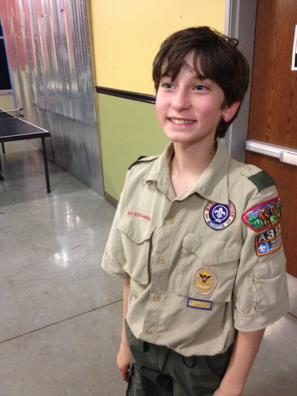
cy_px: 198
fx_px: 400
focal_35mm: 35
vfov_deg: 52.6
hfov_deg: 40.7
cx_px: 148
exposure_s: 1/20
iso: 320
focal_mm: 4.28
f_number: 2.4
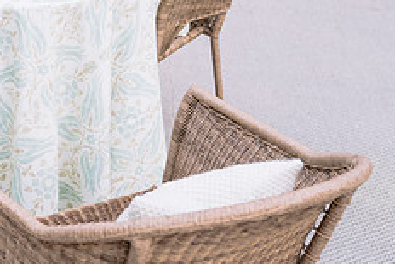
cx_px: -4
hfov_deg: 20.9
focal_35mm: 94
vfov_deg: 14.5
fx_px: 1032
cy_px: 61
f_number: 4
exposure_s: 1/125
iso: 500
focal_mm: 35
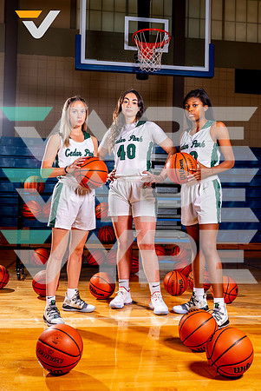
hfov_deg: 35.1
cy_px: 196
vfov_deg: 50.7
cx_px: 130
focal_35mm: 38
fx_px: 412
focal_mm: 38
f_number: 5.6
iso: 100
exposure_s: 1/125
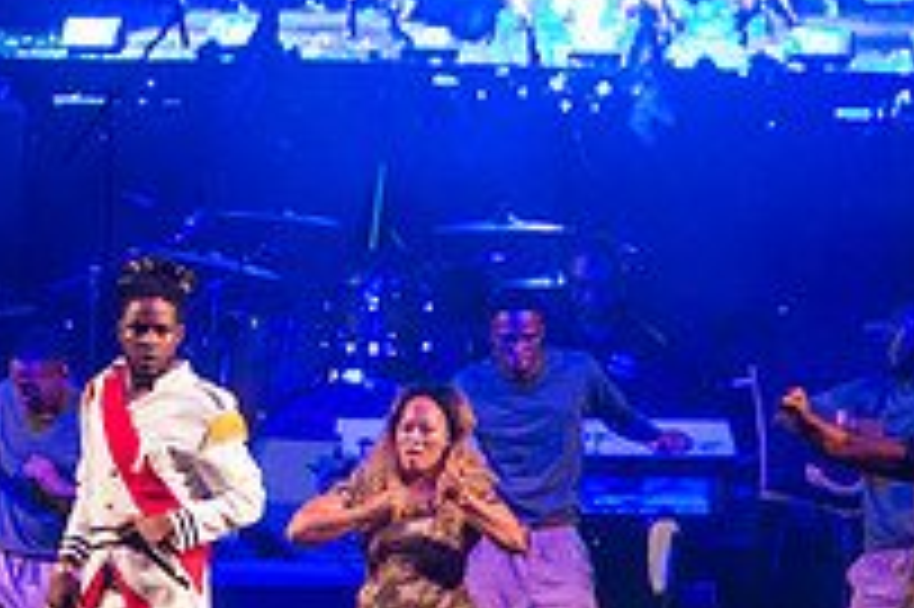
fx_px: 18848
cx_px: 203
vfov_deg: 1.8
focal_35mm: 743
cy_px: 284
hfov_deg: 2.8
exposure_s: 1/200
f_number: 5.6
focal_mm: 260
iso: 2500
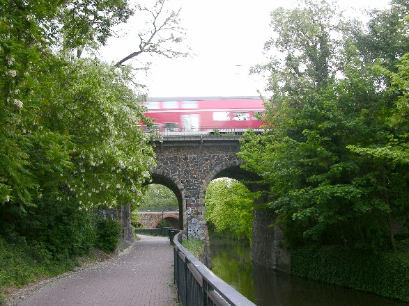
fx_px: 413
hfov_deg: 52.6
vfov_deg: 40.7
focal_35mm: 35
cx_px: 204
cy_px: 153
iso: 50
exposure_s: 1/22.5
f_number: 4
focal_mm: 8.9
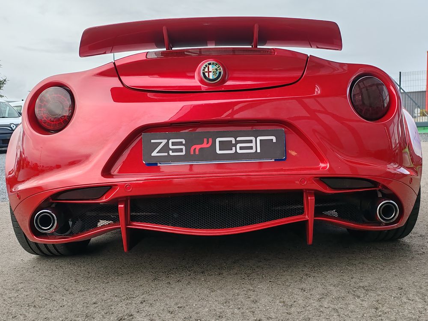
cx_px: 214
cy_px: 160
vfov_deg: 40.7
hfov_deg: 52.6
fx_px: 433
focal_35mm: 35
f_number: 1.9
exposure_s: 1/180
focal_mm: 6.12
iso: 50
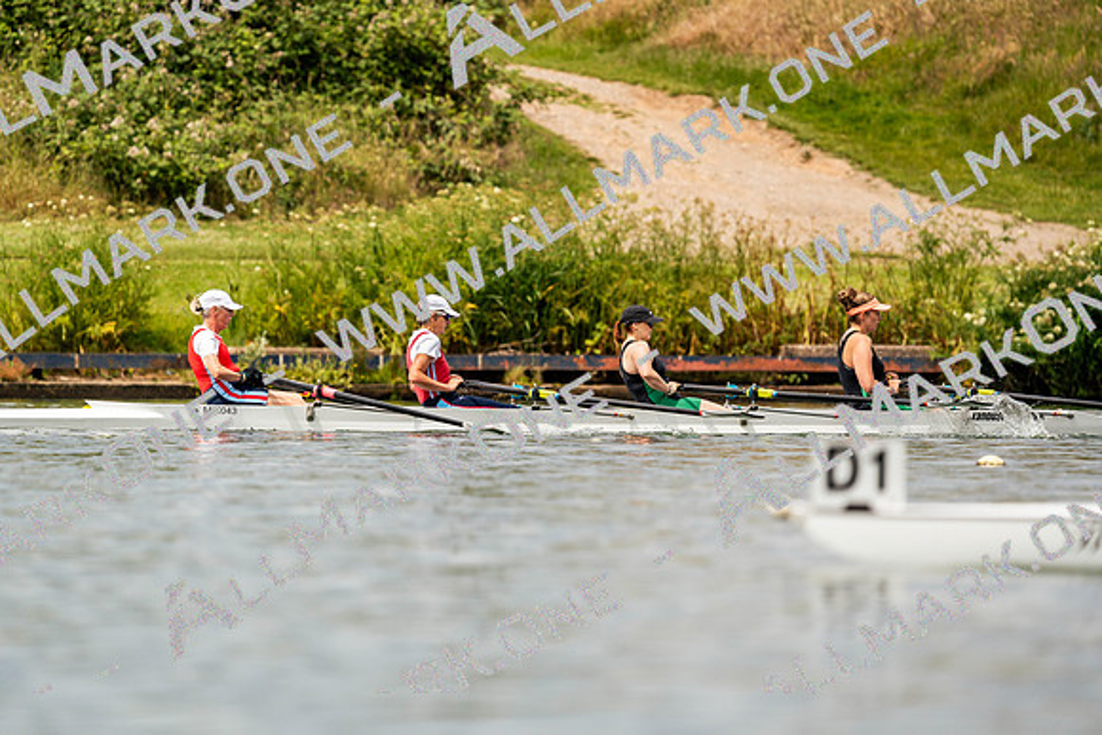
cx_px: 551
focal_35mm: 459
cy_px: 368
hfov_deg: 4.5
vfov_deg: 3.0
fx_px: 14053
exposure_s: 1/2000
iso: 200
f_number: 6.3
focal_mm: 459
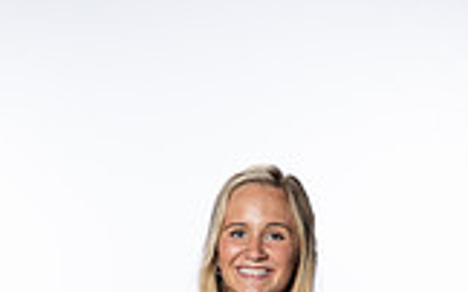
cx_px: 205
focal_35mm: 147
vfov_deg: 8.4
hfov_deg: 14.2
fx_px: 1874
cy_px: 619
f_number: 8
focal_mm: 52
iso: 640
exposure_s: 1/250
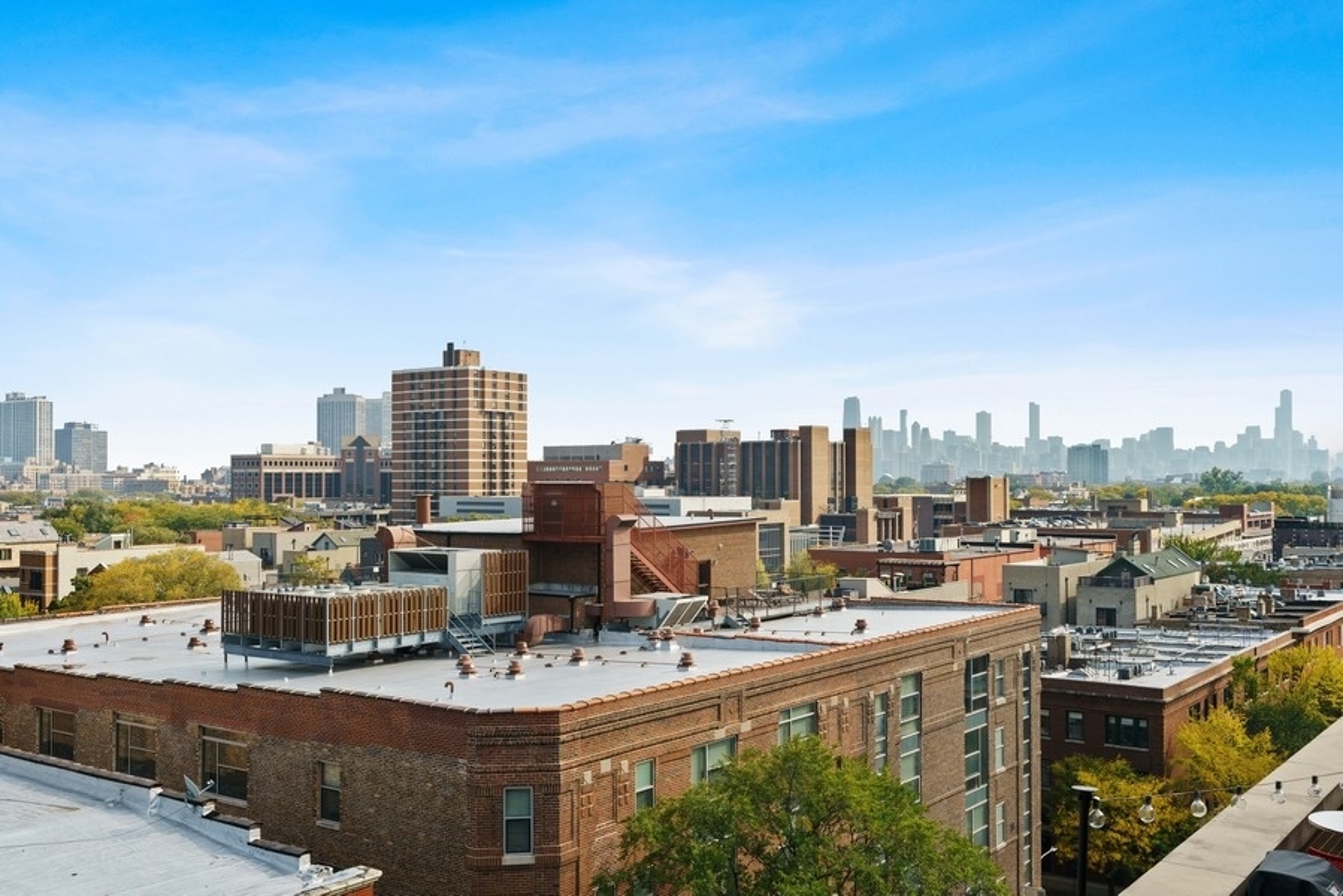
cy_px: 448
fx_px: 1269
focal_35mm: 34
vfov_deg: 38.9
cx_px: 672
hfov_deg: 55.8
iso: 320
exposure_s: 1/400
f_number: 8
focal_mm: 23
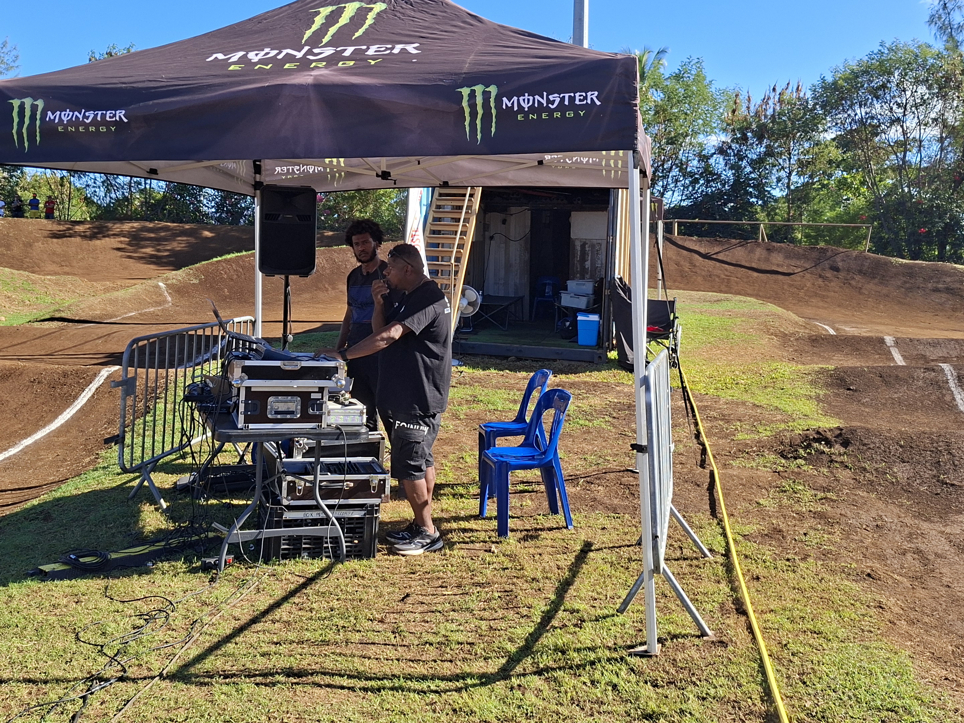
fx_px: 891
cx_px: 439
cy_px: 277
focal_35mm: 32
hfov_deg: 56.7
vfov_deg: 43.9
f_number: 1.8
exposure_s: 1/1208
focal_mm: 5.54
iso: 50
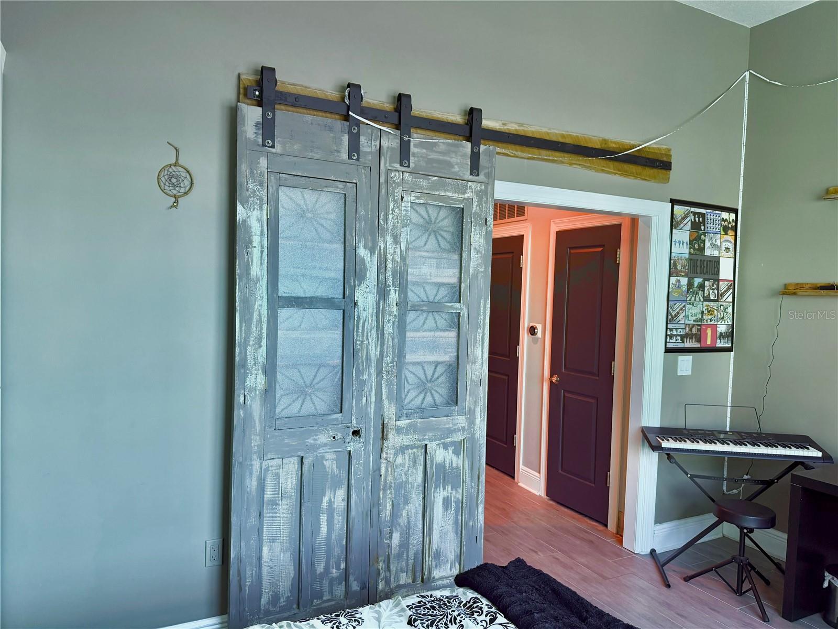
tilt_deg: -2.0
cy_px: 314
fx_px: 581
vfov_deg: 56.8
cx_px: 419
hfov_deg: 71.6
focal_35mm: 24
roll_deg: -1.0
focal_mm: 6.76
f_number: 1.78
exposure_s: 1/120
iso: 200
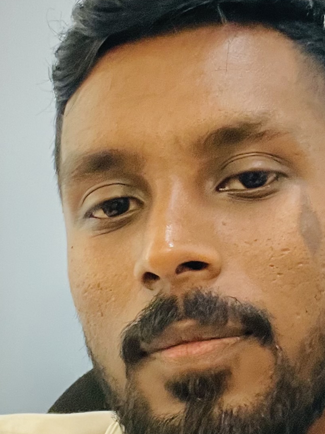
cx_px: 219
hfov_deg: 17.1
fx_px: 1076
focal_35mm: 86
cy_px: 211
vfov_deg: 22.8
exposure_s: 1/25
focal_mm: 2.71
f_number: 2.2
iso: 500
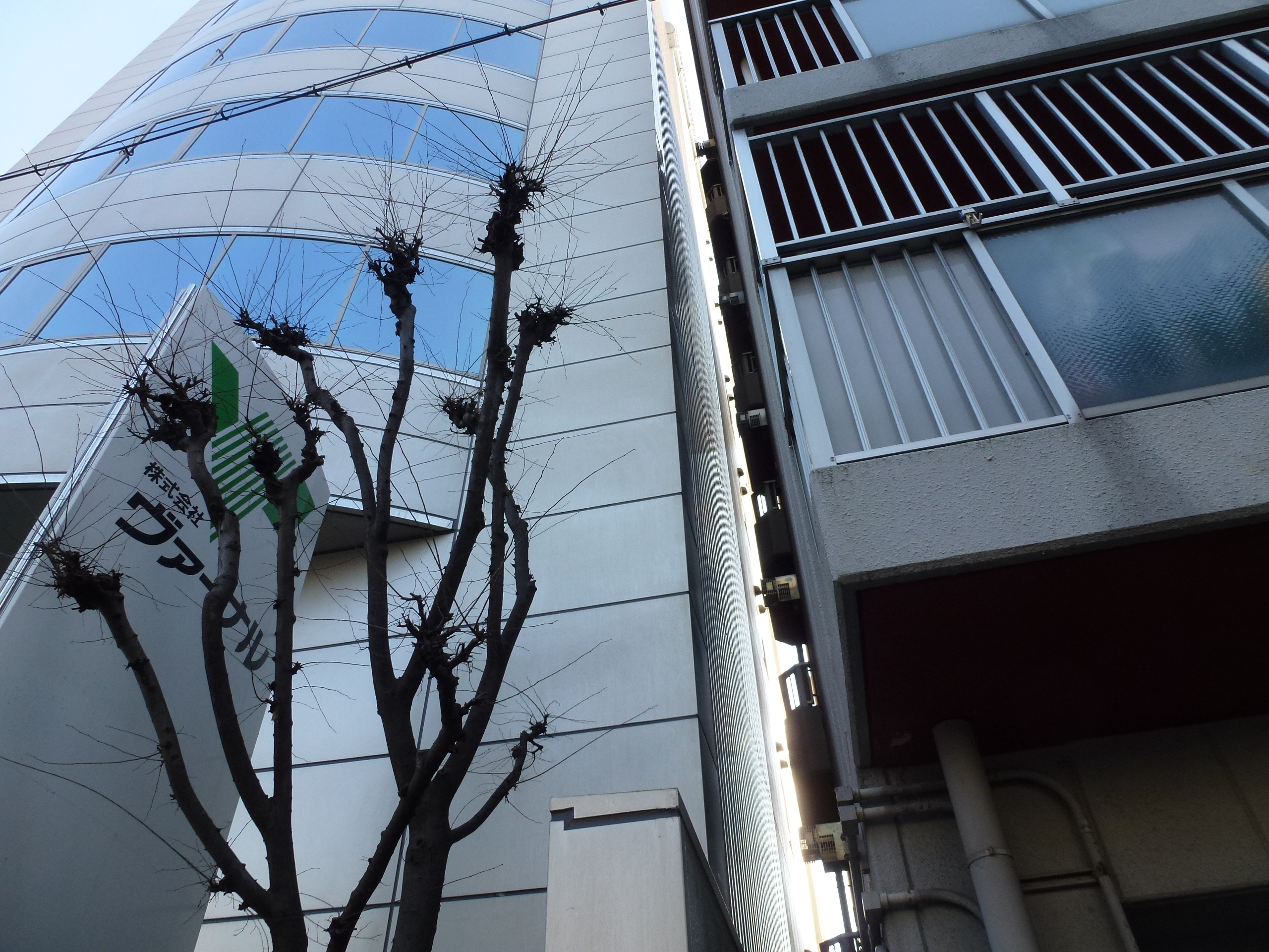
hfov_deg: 71.6
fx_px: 880
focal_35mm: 24
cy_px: 476
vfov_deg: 56.8
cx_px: 634
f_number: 4
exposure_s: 1/160
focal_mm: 4.3
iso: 100
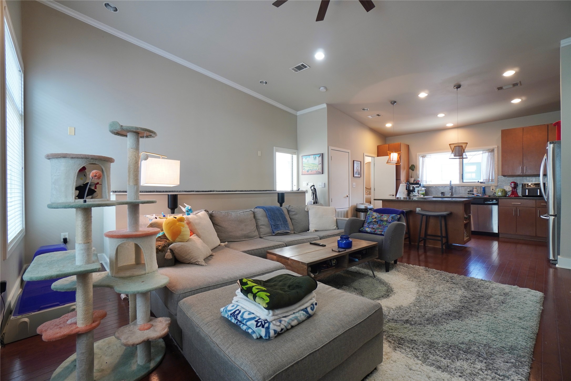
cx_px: 286
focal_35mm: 15
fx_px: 238
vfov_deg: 77.3
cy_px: 190
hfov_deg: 100.4
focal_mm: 10
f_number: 5.6
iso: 250
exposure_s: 1/15
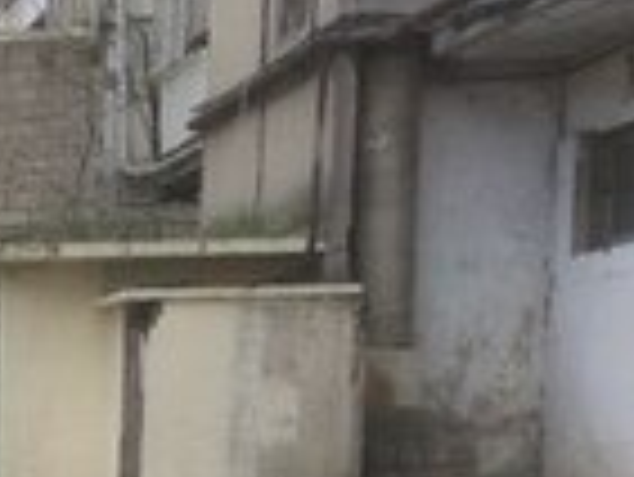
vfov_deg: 10.5
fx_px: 2493
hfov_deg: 12.6
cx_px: -674
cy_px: 727
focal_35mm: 136
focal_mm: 4.15
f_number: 2.2
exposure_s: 1/363
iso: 32
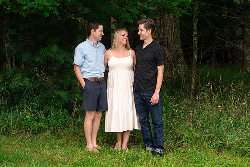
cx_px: 124
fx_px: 661
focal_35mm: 95
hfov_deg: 21.4
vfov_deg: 14.4
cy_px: 86
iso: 400
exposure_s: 1/800
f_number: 4.5
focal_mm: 85
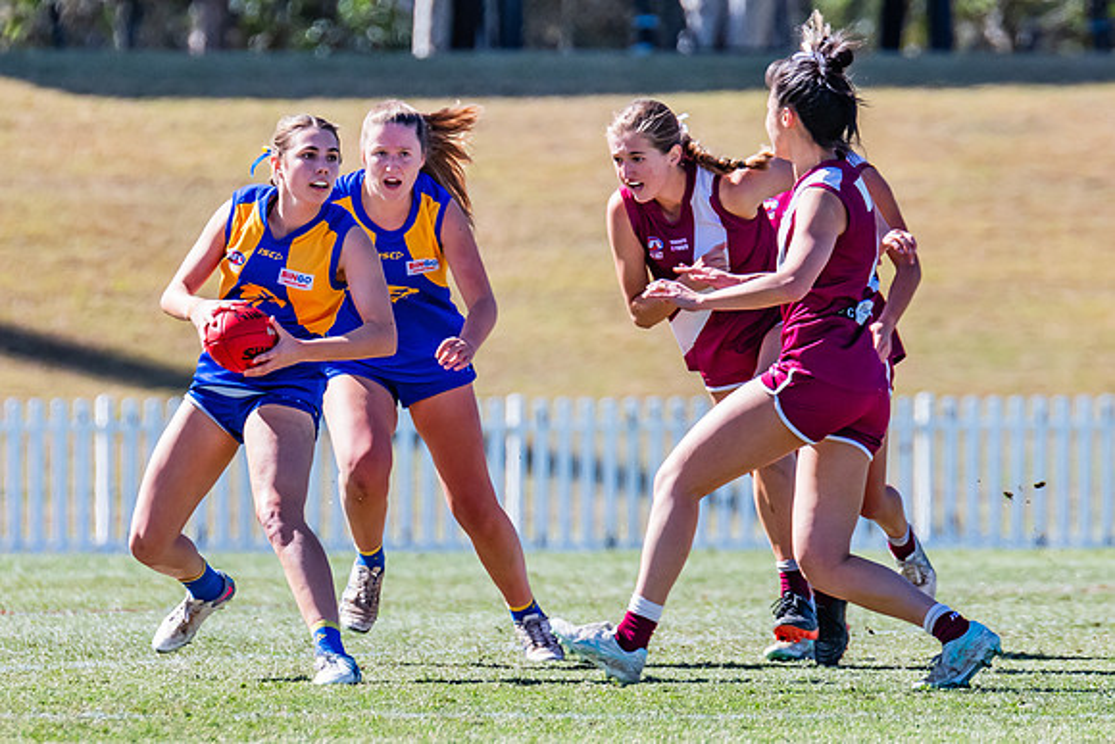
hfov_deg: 2.5
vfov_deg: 1.7
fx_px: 25446
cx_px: 255
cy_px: 338
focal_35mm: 821
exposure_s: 1/1600
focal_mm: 420
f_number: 7.1
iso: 800
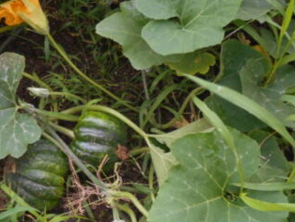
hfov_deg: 22.6
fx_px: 716
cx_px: 23
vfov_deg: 17.4
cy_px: 28
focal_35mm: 84
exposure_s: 1/30
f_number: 4.2
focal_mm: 7.7
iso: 200
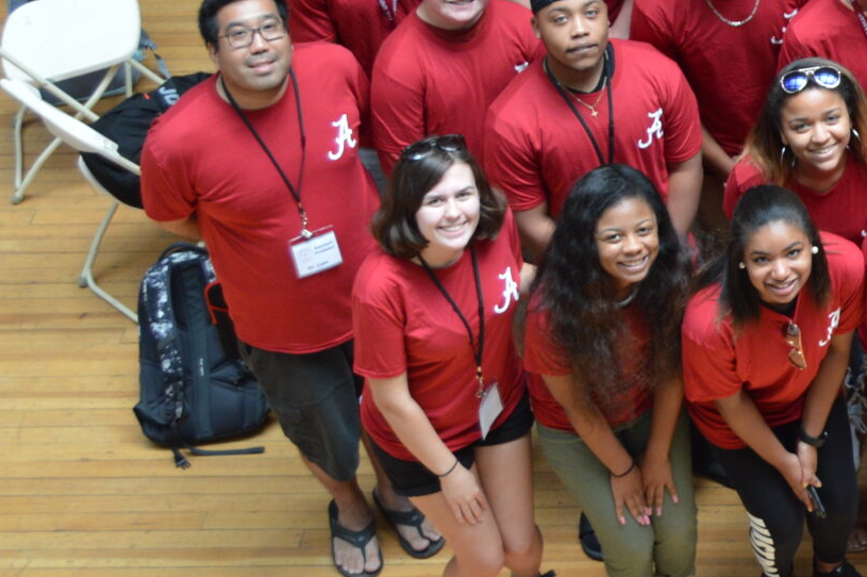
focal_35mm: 137
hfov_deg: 14.1
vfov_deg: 9.8
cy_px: -168
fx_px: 3286
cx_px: 1297
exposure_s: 1/80
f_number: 4.5
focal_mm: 29
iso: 400
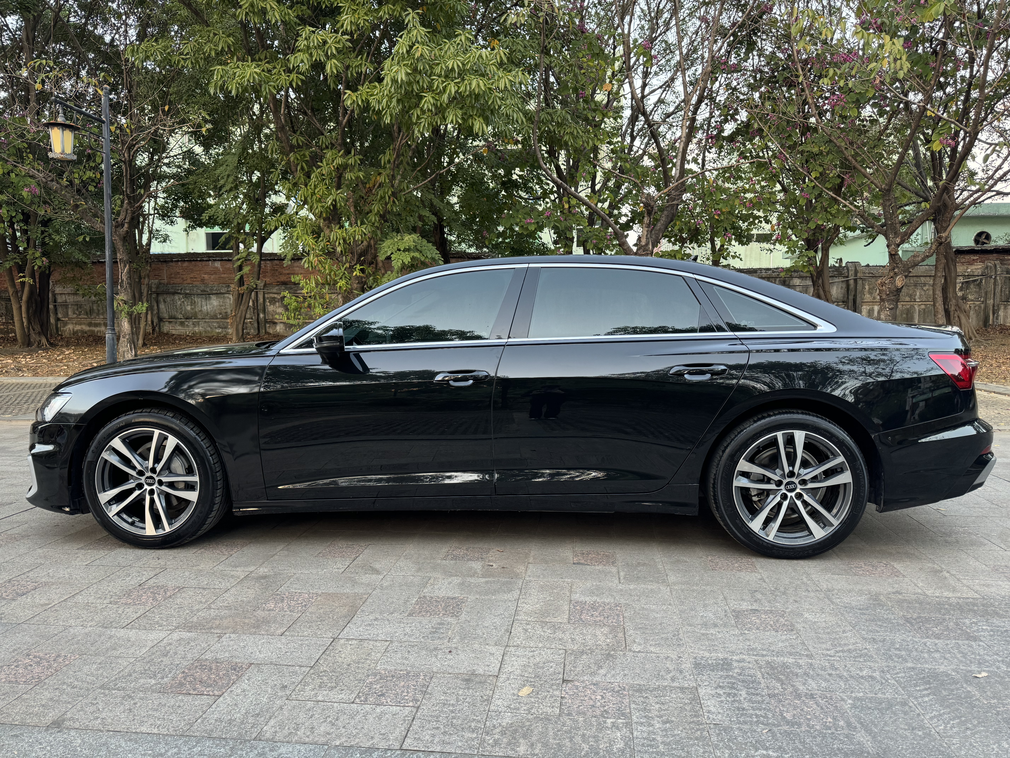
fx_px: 700
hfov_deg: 71.6
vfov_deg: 56.8
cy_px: 379
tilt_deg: -5.5
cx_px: 505
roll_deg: -0.3
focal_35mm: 24
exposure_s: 1/121
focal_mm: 6.86
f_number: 1.78
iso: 160
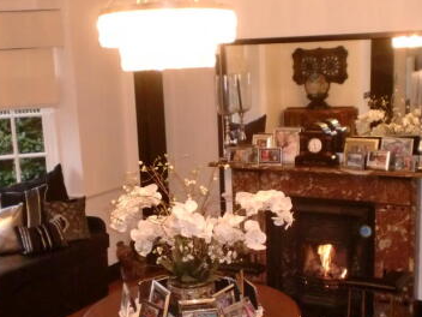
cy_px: 231
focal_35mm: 58
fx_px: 707
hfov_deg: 33.2
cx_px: 218
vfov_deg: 25.0
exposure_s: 1/60
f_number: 3.1
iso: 400
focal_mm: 6.3
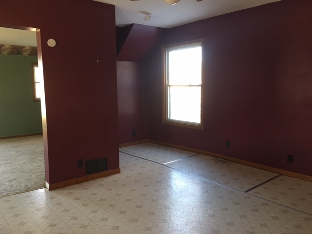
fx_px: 261
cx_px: 156
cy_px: 117
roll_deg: +1.3
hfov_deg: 61.7
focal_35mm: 29
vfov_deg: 48.2
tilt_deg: -3.3
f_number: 2.2
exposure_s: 1/15
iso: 32
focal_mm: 4.15
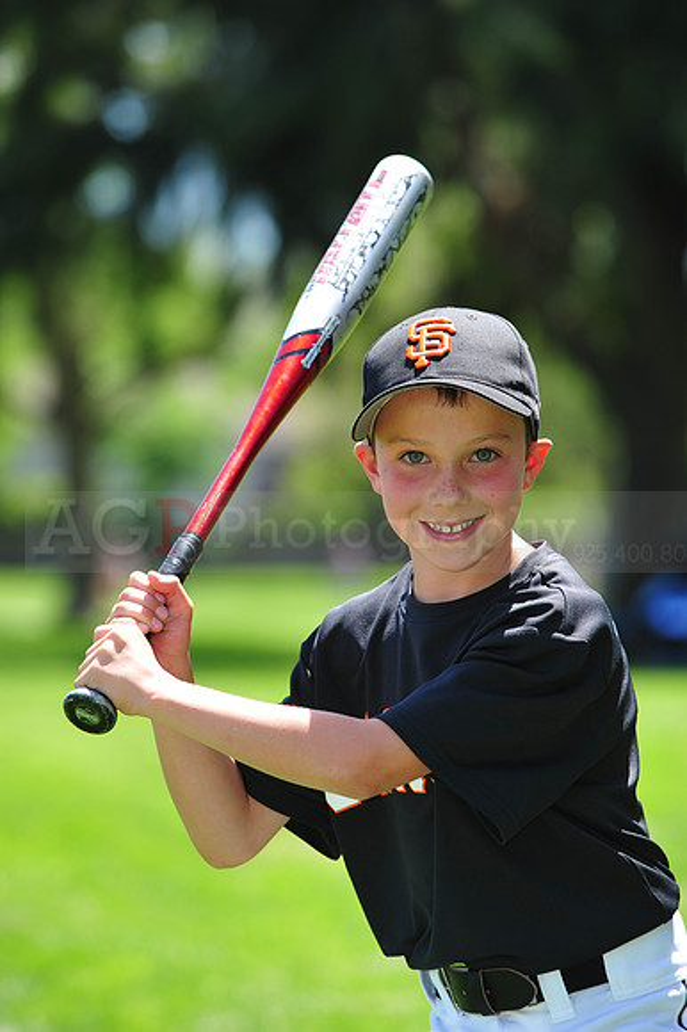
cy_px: 516
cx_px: 344
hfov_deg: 6.9
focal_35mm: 200
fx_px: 5731
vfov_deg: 10.3
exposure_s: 1/320
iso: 200
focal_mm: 200
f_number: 5.6
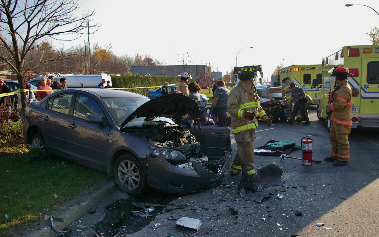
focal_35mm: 33
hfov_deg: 58.9
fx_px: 336
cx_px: 189
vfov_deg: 38.8
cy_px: 122
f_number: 8
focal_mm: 21
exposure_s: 1/250
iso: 200
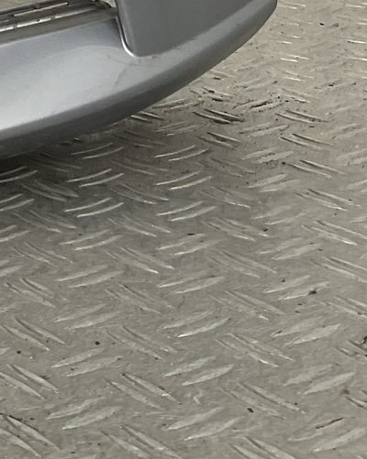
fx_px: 1550
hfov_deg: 11.3
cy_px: -58
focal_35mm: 114
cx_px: -499
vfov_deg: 16.3
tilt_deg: -12.8
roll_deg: +6.2
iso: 16
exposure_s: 1/139
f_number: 1.8
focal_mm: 3
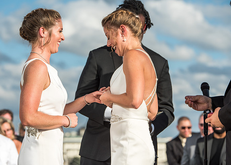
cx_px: 103
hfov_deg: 13.5
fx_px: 976
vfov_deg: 9.7
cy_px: 84
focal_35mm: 149
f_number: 2.8
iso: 200
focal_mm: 135
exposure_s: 1/4000
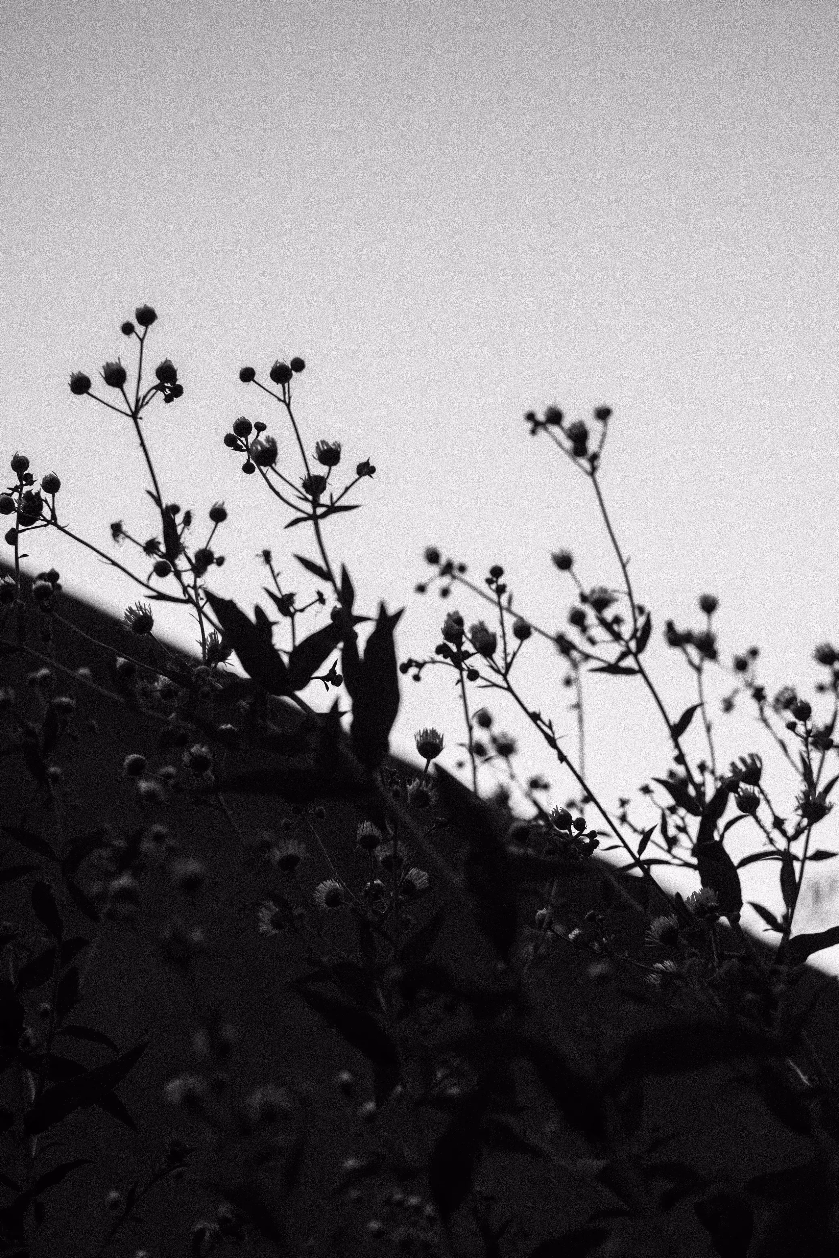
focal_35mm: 53
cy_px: 629
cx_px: 420
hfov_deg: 25.5
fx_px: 1853
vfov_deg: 37.5
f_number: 3.2
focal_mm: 35
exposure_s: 1/180
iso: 160
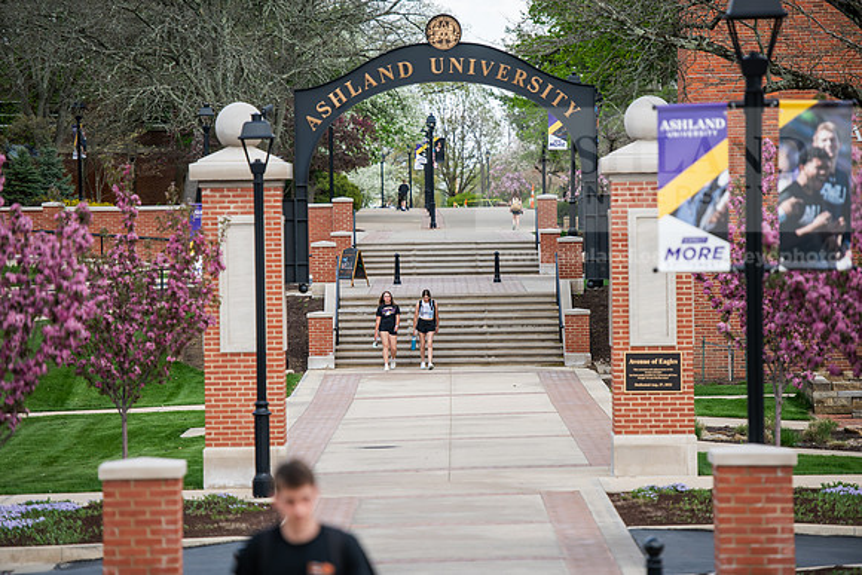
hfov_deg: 12.1
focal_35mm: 170
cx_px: 431
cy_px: 288
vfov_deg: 8.1
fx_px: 4071
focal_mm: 170
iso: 200
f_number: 3.2
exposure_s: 1/800
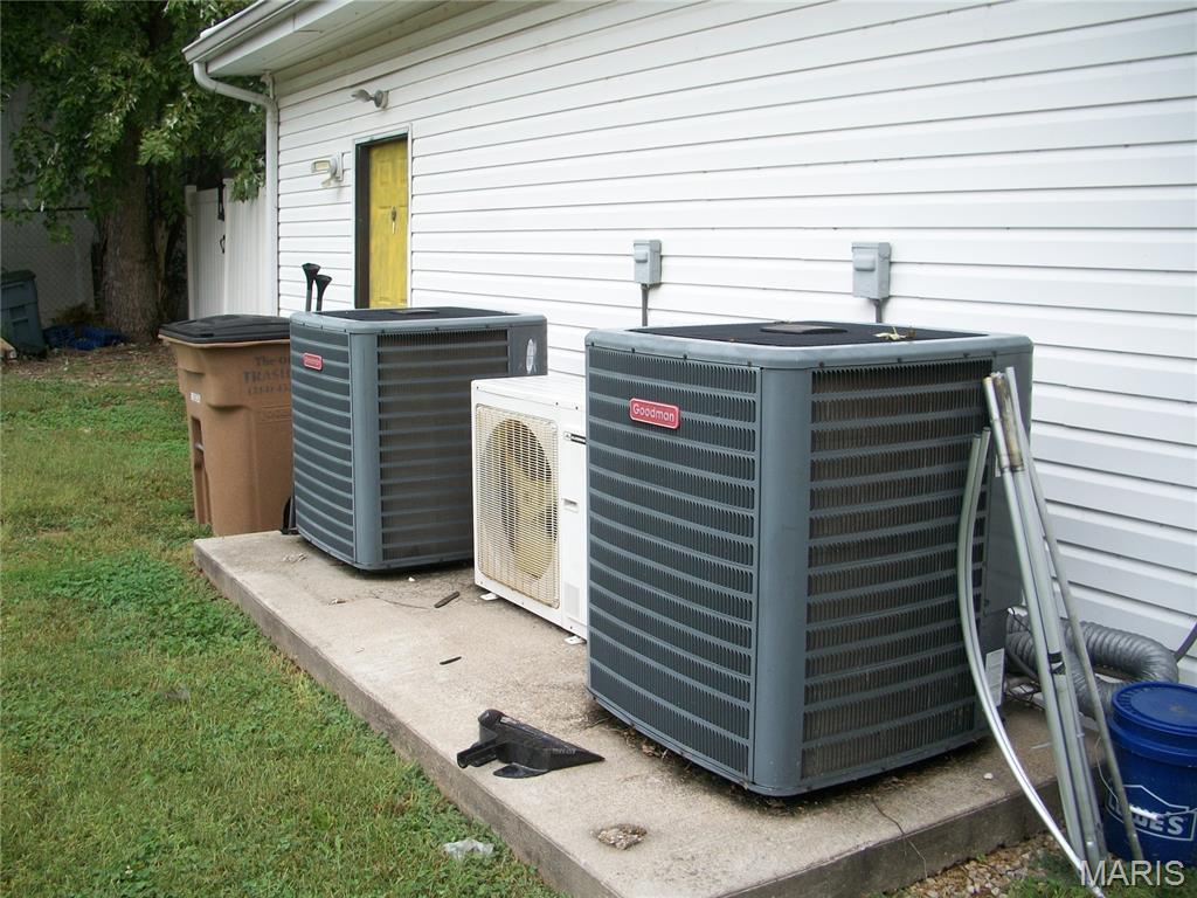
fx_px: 1210
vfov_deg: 40.7
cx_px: 598
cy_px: 449
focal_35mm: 35
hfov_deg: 52.6
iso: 80
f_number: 3.1
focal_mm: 6.3
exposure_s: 1/320
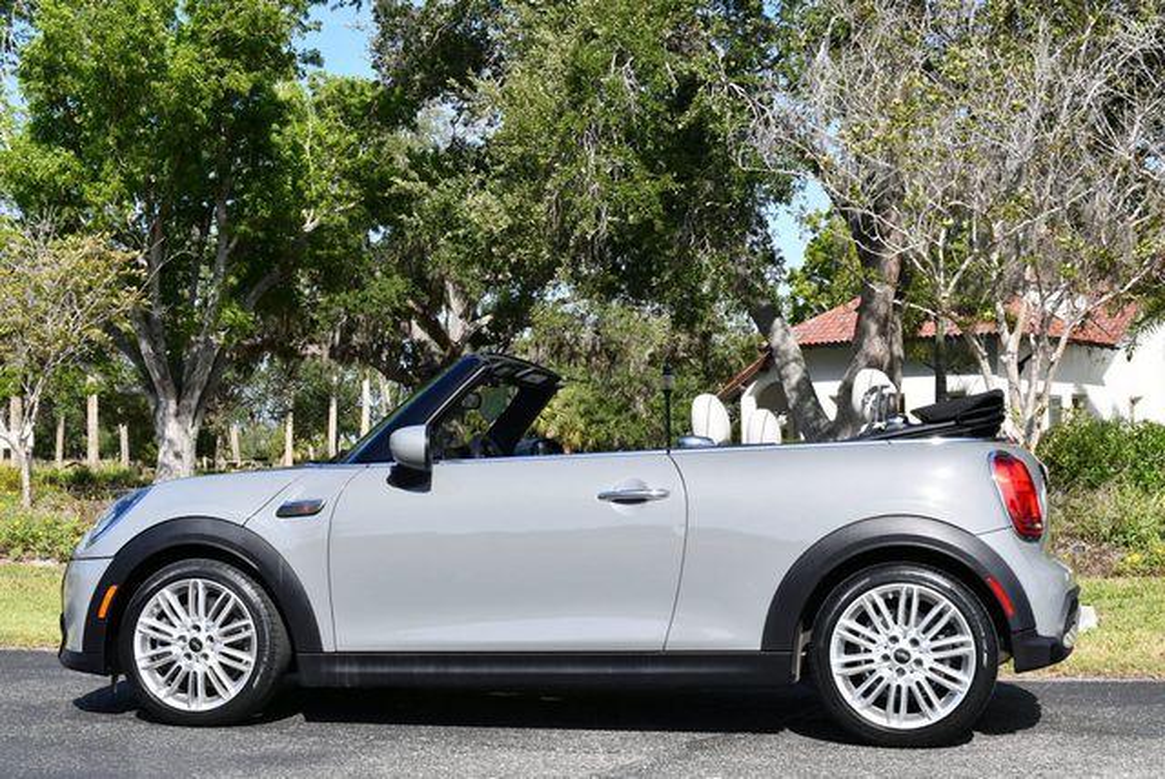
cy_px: 390
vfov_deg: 26.0
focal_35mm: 52
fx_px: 1684
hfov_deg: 38.2
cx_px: 582
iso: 160
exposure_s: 1/250
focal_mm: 26
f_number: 8
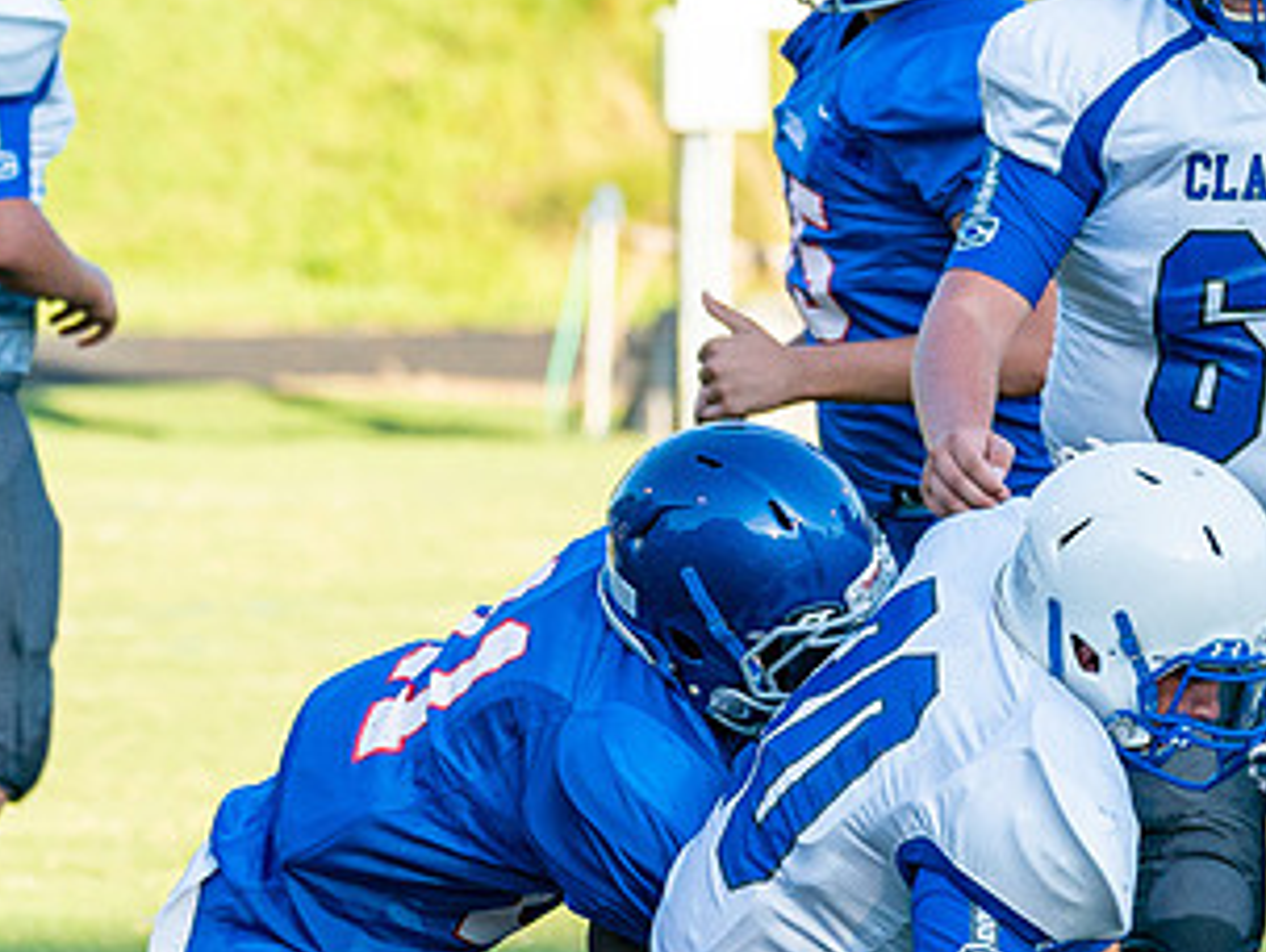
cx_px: 1097
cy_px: 1127
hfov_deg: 2.9
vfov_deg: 2.1
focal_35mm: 693
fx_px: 25375
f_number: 5.6
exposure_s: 1/1000
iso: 1250
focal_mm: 185
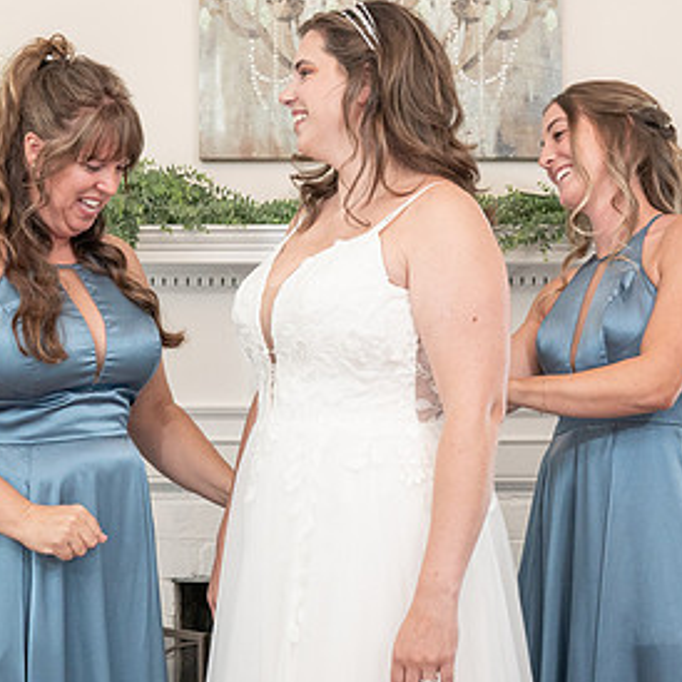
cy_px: 290
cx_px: 369
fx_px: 1560
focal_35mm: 70
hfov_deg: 24.6
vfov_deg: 24.6
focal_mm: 35
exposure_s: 1/200
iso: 2000
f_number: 5.6
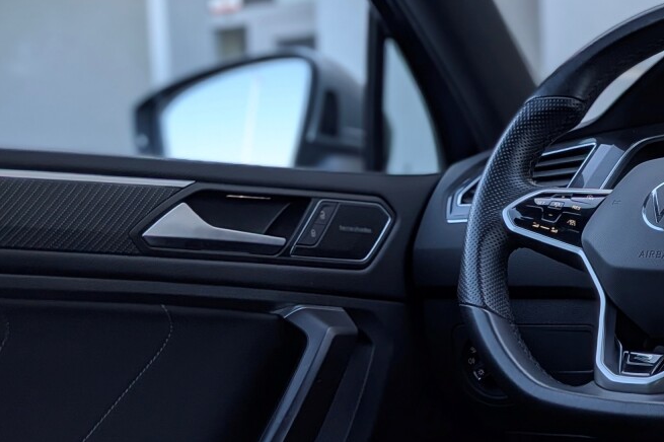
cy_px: 330
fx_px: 1124
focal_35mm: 61
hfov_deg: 30.4
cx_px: 679
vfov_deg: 22.0
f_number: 1.7
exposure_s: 1/188
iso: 30
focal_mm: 4.53
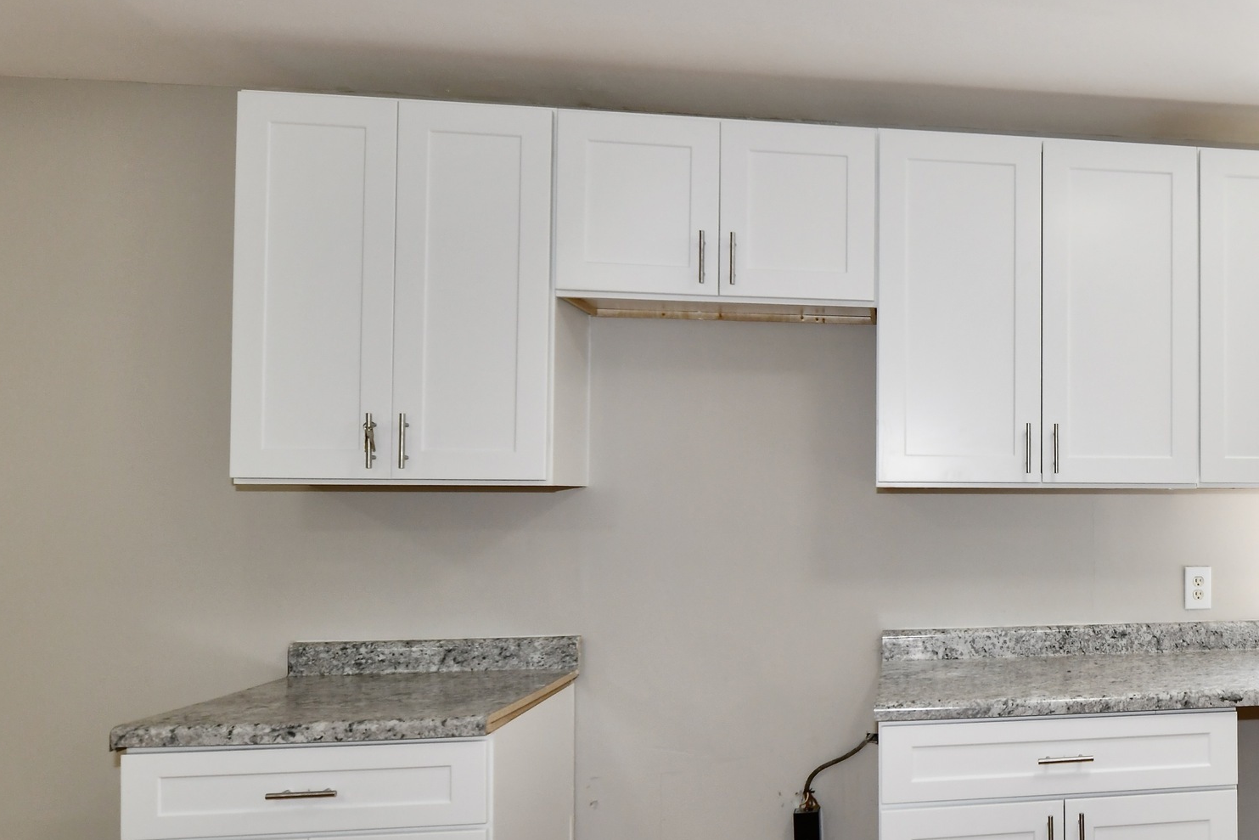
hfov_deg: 56.7
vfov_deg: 44.7
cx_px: 1082
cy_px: 511
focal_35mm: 29
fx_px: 1014
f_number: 6.3
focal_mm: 14
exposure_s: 1/160
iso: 640
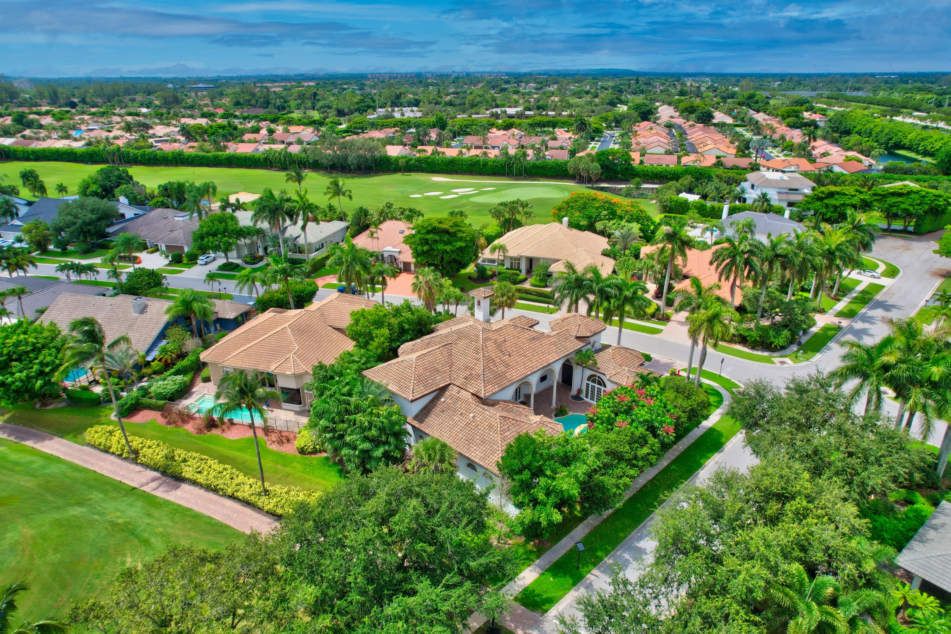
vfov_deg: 57.2
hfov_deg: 78.6
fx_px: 581
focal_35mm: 22
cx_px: 476
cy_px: 317
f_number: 2.8
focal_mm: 8.4
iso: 120
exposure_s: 1/2000
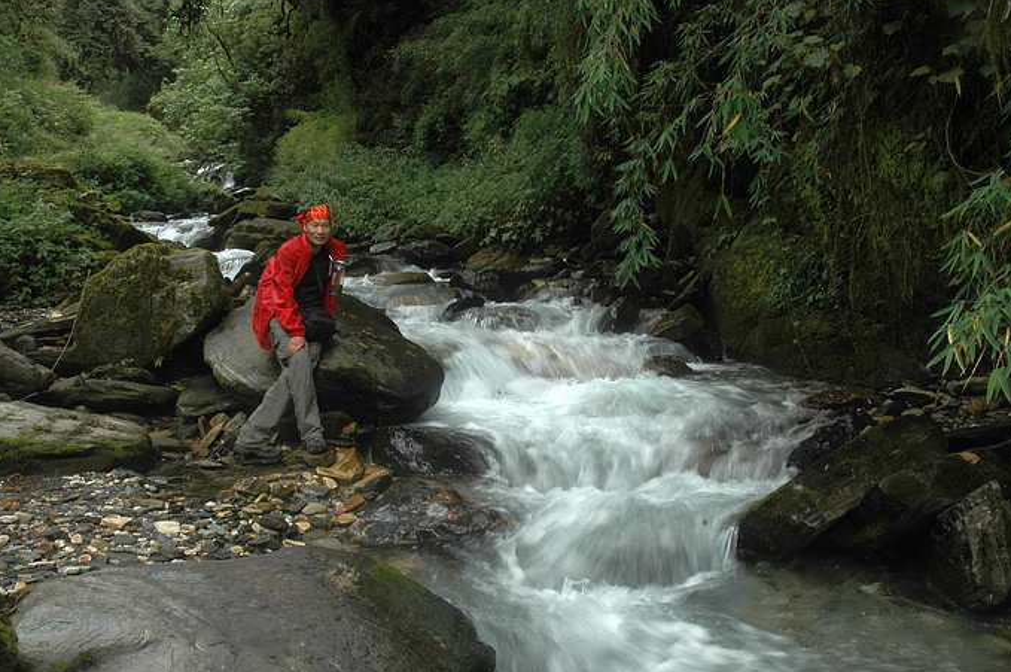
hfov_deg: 55.8
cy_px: 333
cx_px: 517
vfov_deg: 38.8
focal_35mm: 34
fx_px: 954
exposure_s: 1/15
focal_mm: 22
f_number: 22
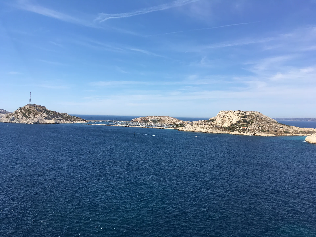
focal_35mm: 29
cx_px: 158
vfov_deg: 48.2
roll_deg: -2.4
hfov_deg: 61.7
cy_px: 118
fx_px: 265
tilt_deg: -0.6
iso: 25
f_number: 2.2
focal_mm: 4.15
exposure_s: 1/1923
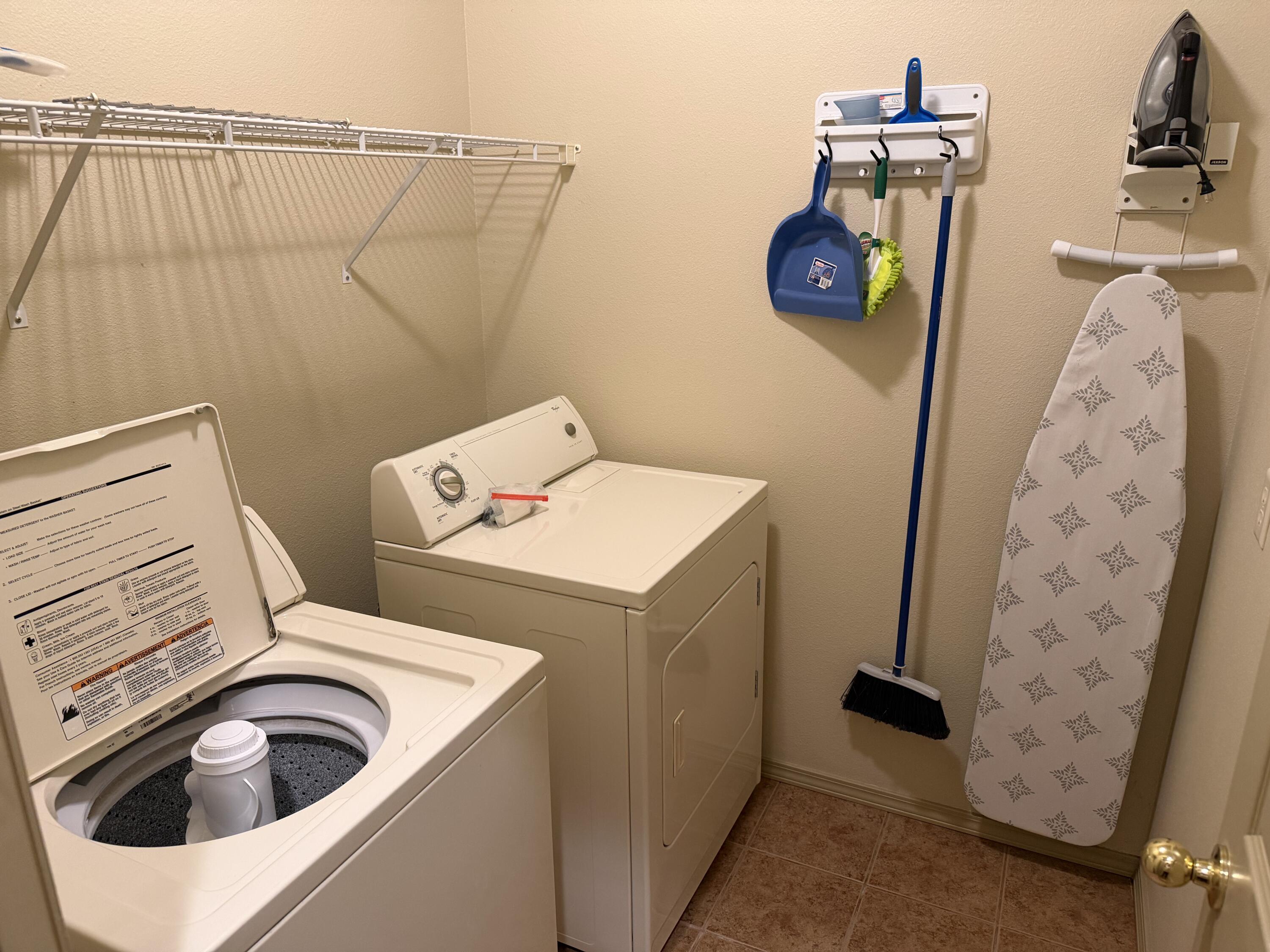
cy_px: 476
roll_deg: +0.6
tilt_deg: -18.5
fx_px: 881
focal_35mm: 24
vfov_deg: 56.8
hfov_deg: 71.6
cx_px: 635
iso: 320
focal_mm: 6.76
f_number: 1.78
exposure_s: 1/60
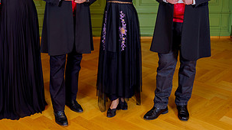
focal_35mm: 52
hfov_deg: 39.2
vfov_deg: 22.0
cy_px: -4
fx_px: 320
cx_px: 68
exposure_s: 1/60
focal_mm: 24
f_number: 4
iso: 100
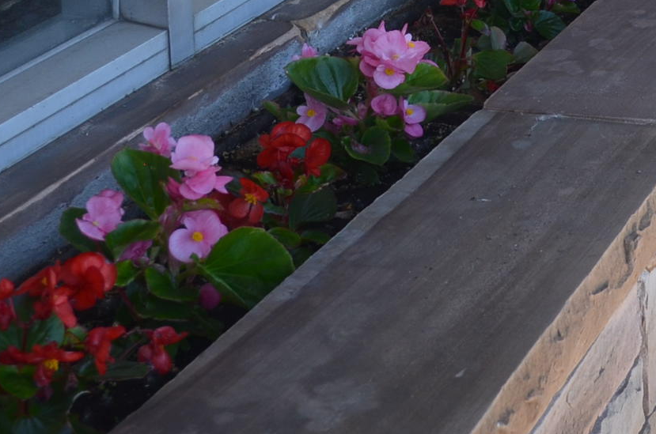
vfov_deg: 12.4
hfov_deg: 18.8
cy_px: -103
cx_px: 612
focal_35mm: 107
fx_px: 1946
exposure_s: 1/125
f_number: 5.6
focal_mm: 24
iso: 220
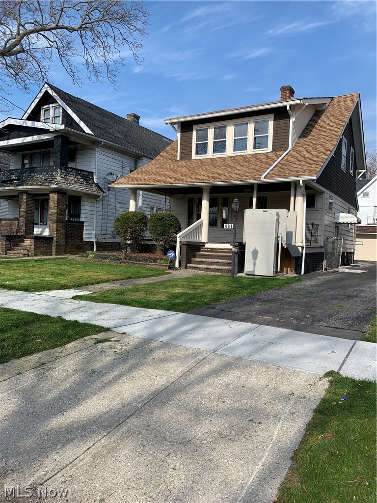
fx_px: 378
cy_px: 252
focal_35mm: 26
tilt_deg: -1.8
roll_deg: -2.5
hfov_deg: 53.1
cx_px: 188
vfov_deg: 67.3
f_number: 1.8
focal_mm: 4.25
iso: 25
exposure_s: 1/1916
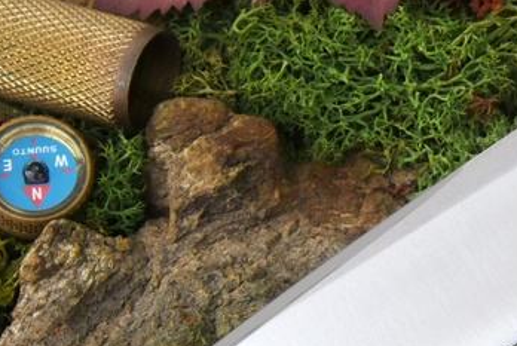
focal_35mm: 160
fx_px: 2301
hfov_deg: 12.5
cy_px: 132
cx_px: 634
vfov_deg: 8.6
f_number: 16
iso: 1000
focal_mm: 62
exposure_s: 4
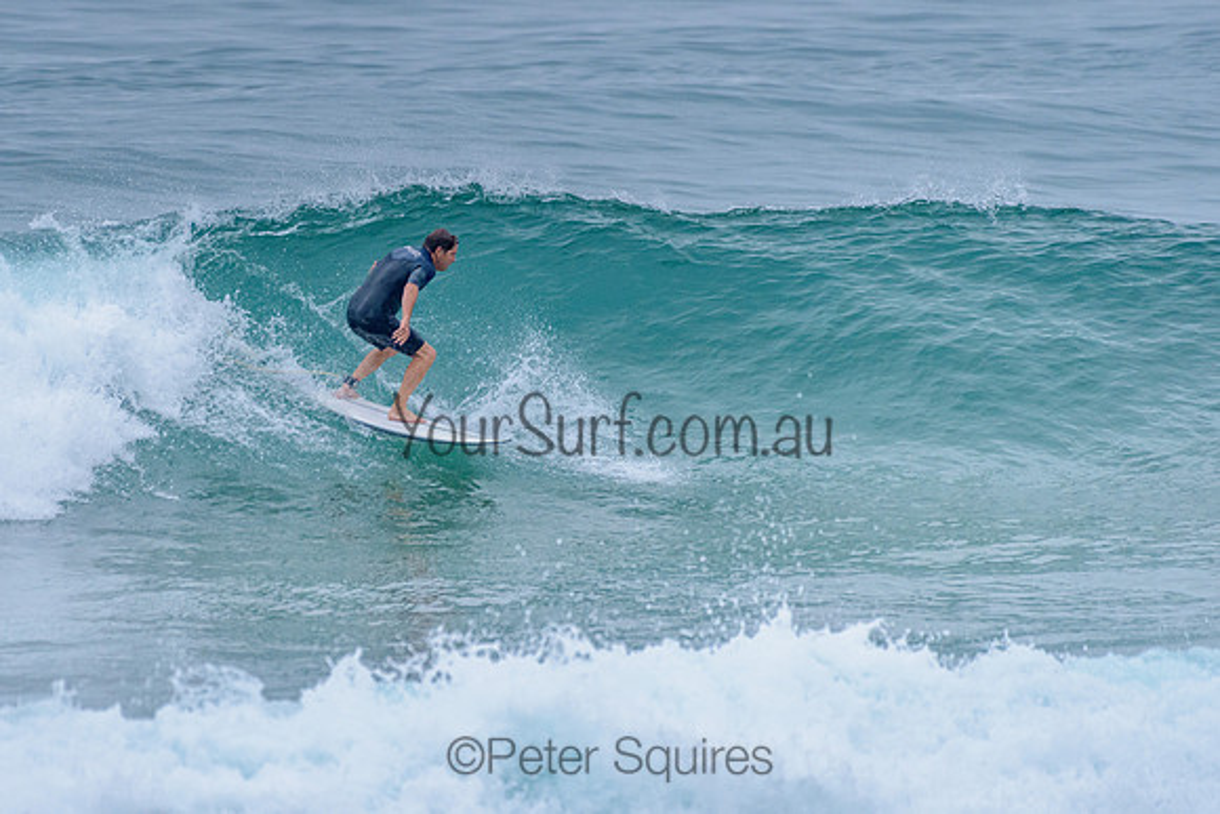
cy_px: 353
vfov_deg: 2.2
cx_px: 478
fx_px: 20773
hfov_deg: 3.4
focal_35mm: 613
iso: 1600
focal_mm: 500
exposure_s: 1/2000
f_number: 5.6
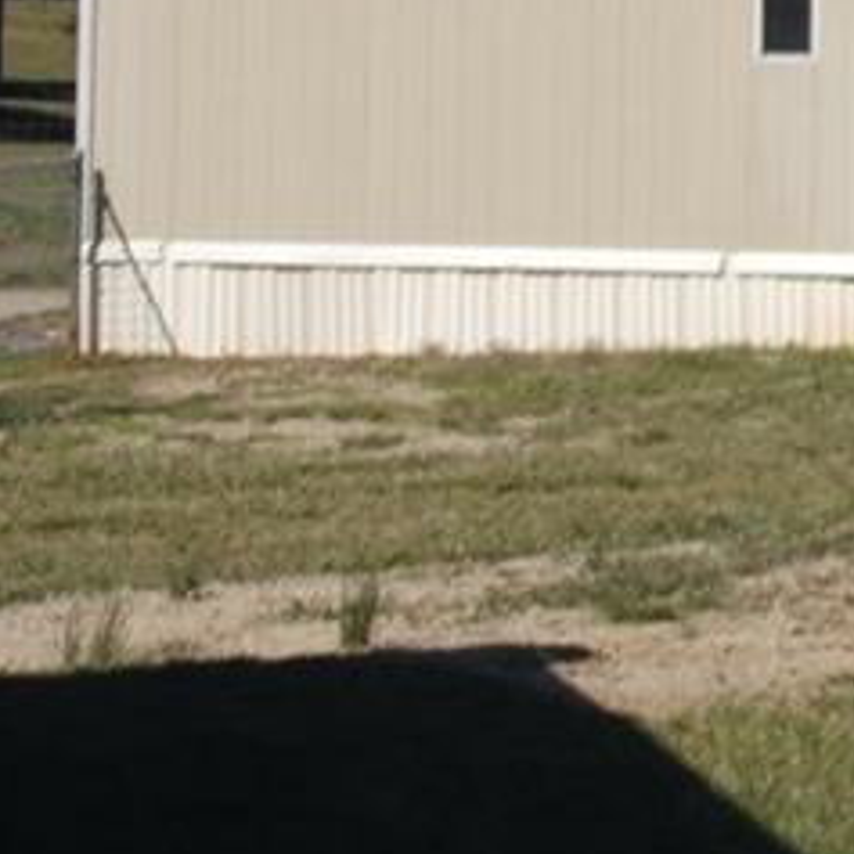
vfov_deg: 7.5
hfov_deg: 7.4
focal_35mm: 231
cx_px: 1517
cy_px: -259
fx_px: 6448
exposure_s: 1/2000
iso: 200
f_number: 4.8
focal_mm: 42
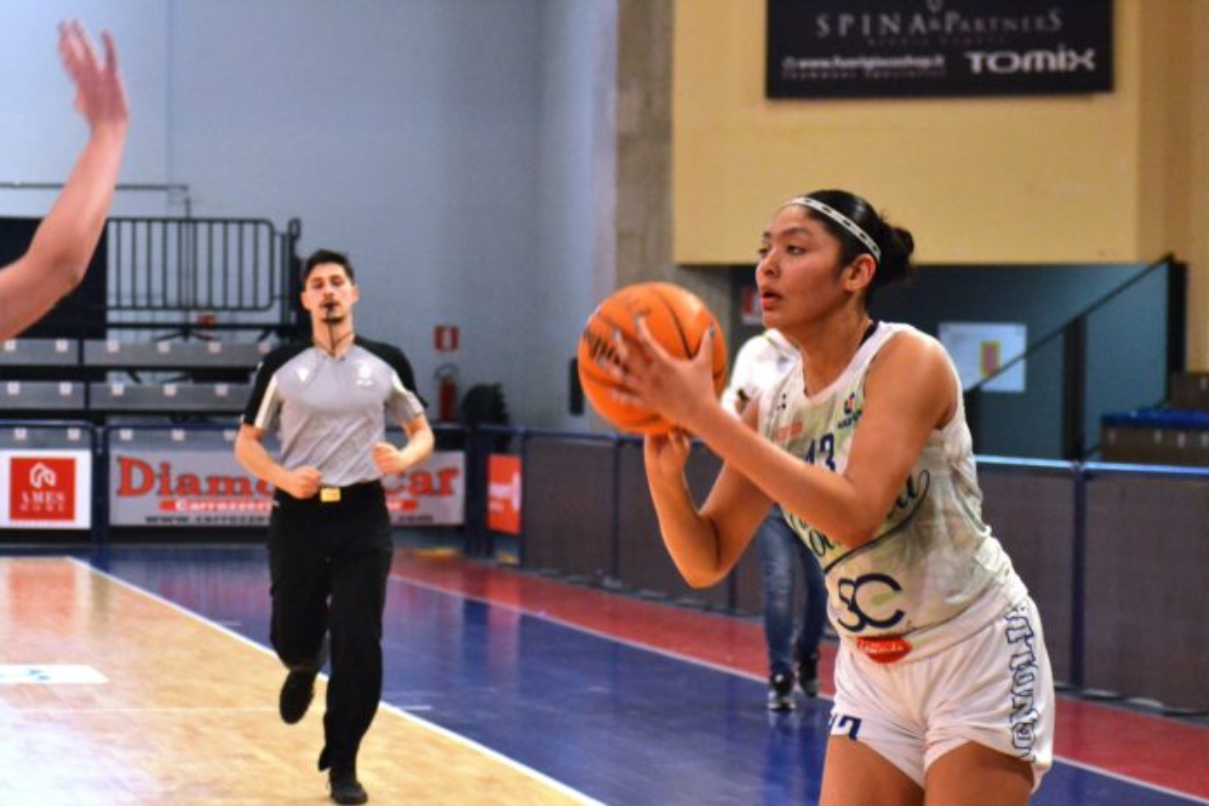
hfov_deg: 19.5
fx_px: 3526
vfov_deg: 13.0
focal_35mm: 105
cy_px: 403
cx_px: 604
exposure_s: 1/320
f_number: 4
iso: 3200
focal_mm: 70
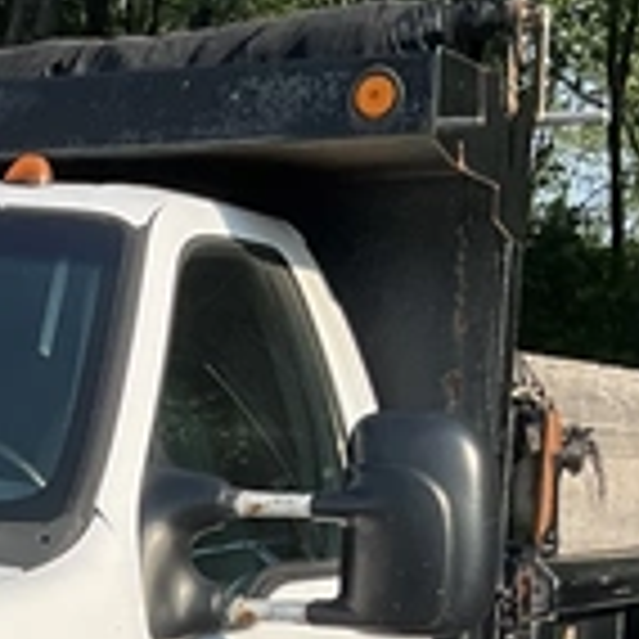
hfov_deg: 12.2
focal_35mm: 135
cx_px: -387
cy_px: 934
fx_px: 2819
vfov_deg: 12.4
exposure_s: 1/944
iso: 25
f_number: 1.8
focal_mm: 3
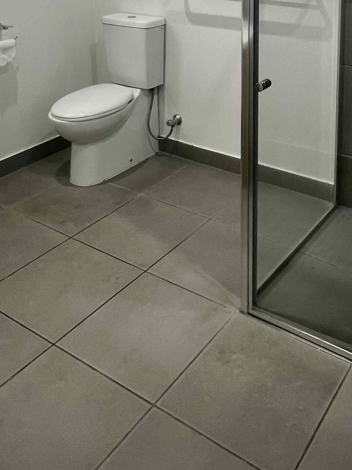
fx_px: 515
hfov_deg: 36.9
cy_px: 5
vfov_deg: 42.6
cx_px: 261
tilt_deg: -9.7
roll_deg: -0.8
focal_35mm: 38
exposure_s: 1/100
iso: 160
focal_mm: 1.57
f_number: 1.8
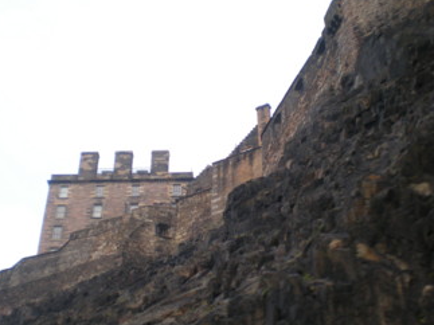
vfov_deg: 27.5
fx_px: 664
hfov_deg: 36.2
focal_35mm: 53
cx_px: 220
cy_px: 188
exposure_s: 1/112
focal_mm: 6.3
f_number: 3.1
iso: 64
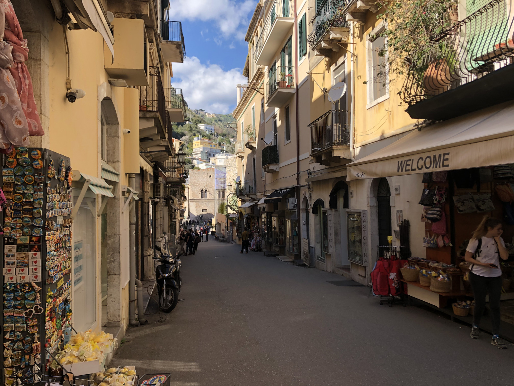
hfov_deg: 63.4
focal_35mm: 28
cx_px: 257
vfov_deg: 49.7
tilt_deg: +2.1
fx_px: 416
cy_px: 193
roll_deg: +1.5
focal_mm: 4
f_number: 1.8
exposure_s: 1/827
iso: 20
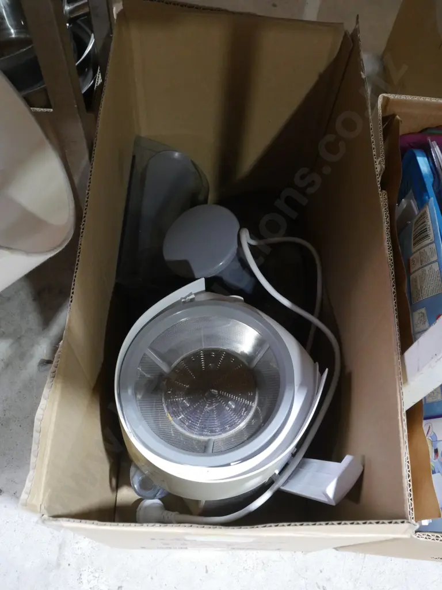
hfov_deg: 44.2
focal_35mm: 32
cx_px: 221
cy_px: 295
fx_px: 545
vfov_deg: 56.8
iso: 3200
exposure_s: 1/60
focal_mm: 16
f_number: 9
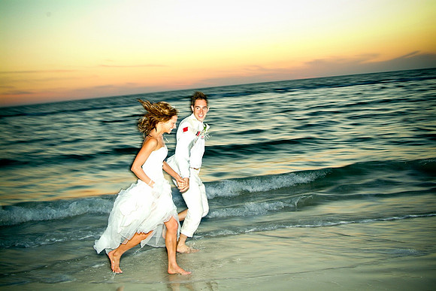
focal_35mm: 42
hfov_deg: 46.4
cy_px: 146
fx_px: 509
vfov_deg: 31.9
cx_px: 218
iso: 400
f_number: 4
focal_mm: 28
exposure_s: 1/30
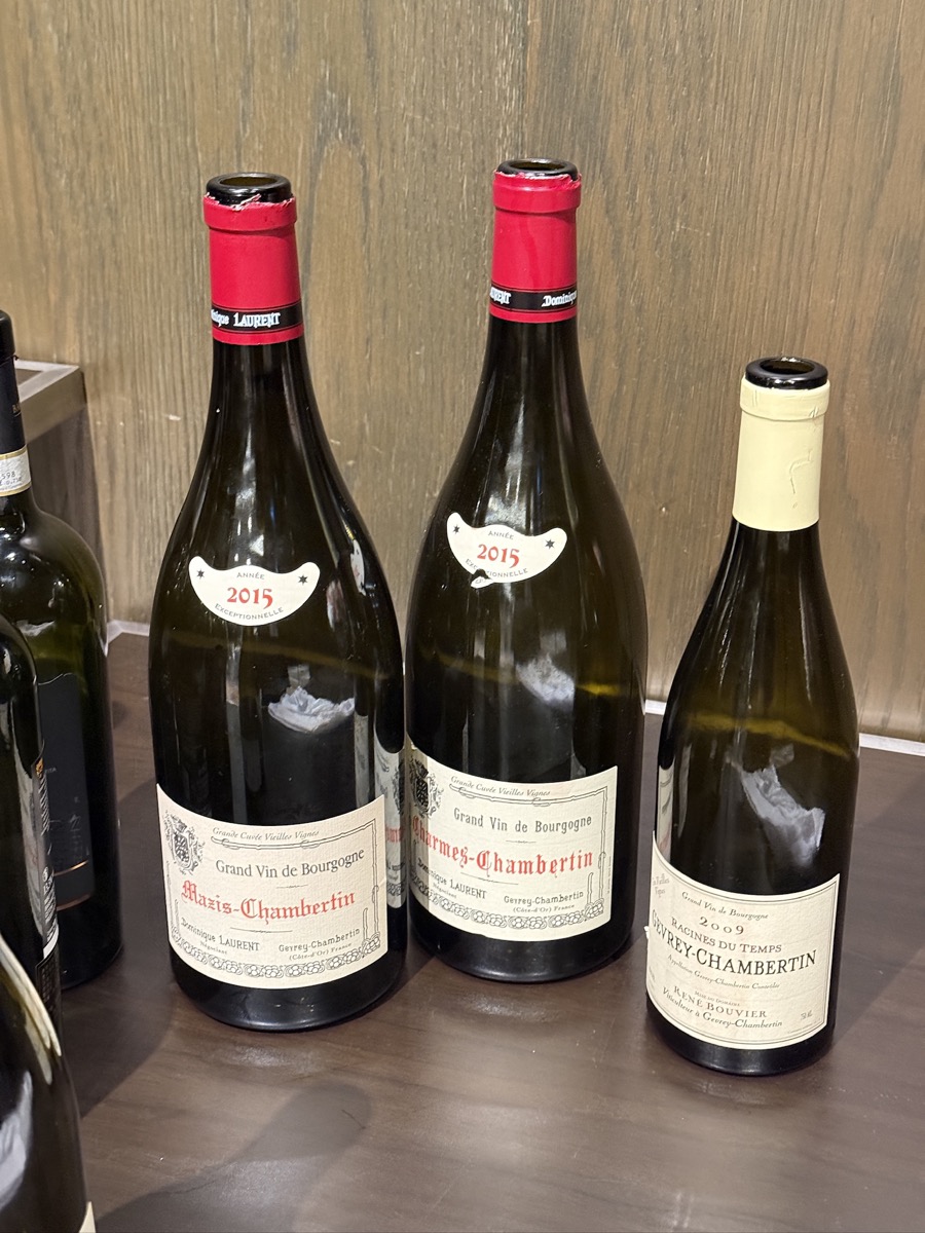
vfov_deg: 39.7
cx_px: 462
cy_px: 616
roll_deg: -0.6
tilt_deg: -26.3
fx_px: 1710
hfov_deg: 30.3
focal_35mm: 48
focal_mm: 6.76
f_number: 1.78
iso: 640
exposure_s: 1/24
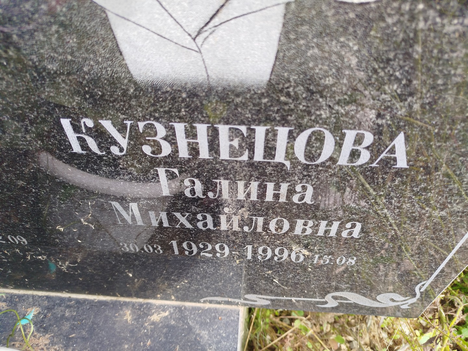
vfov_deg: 56.8
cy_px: 176
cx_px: 234
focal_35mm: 24
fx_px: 324
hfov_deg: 71.6
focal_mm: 5.31
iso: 50
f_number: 1.7
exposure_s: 1/158
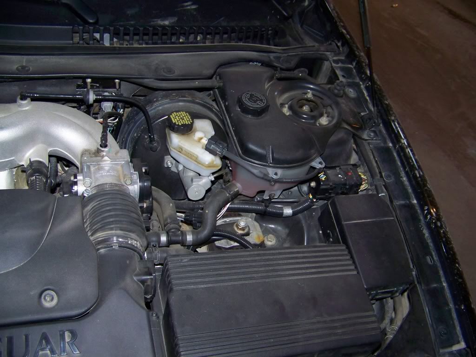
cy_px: 178
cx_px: 238
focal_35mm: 36
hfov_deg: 51.4
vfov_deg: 39.7
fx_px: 495
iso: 200
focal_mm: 5.85
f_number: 2.8
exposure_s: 1/30
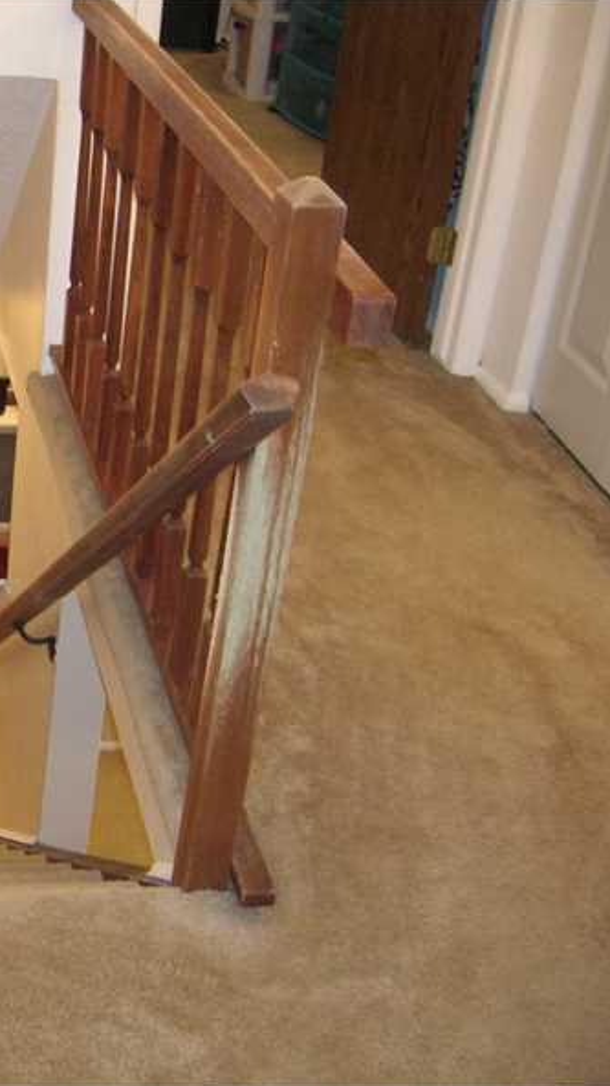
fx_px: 1440
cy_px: 542
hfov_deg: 22.4
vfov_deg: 41.3
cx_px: -90
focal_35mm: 50
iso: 200
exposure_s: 1/10.8
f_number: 2.9
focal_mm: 5.7
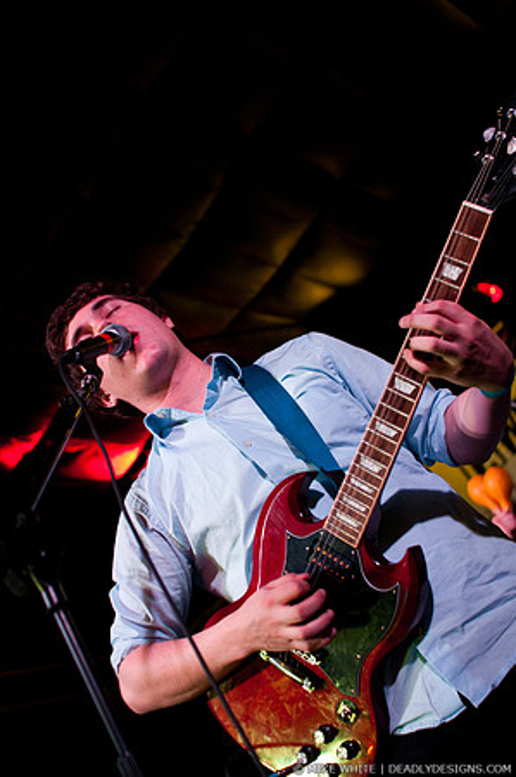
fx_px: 970
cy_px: 388
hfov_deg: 29.8
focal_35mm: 45
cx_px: 258
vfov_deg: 43.6
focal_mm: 30
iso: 1000
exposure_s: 1/80
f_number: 2.8
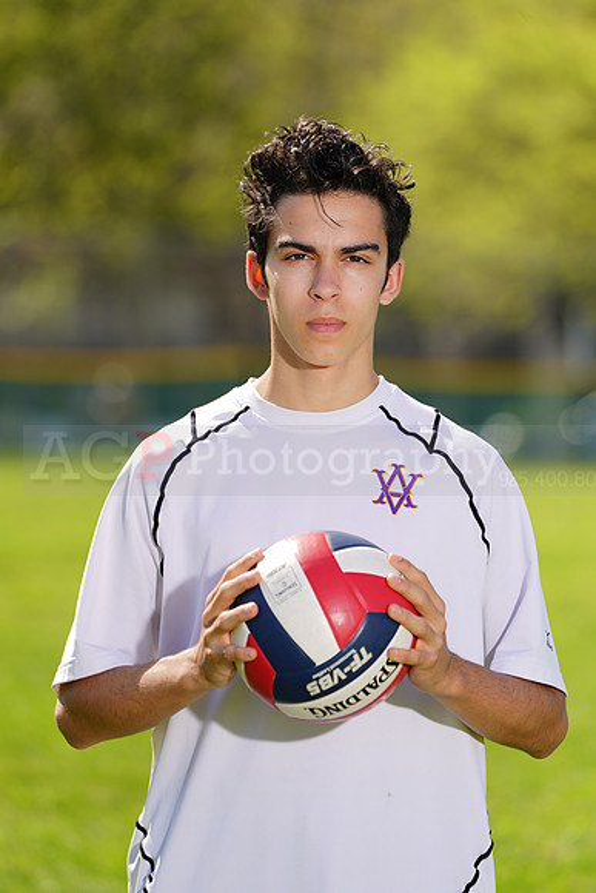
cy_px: 446
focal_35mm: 342
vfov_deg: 6.0
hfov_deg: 4.0
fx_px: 8487
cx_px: 298
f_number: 7.1
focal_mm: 342
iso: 64
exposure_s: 1/200
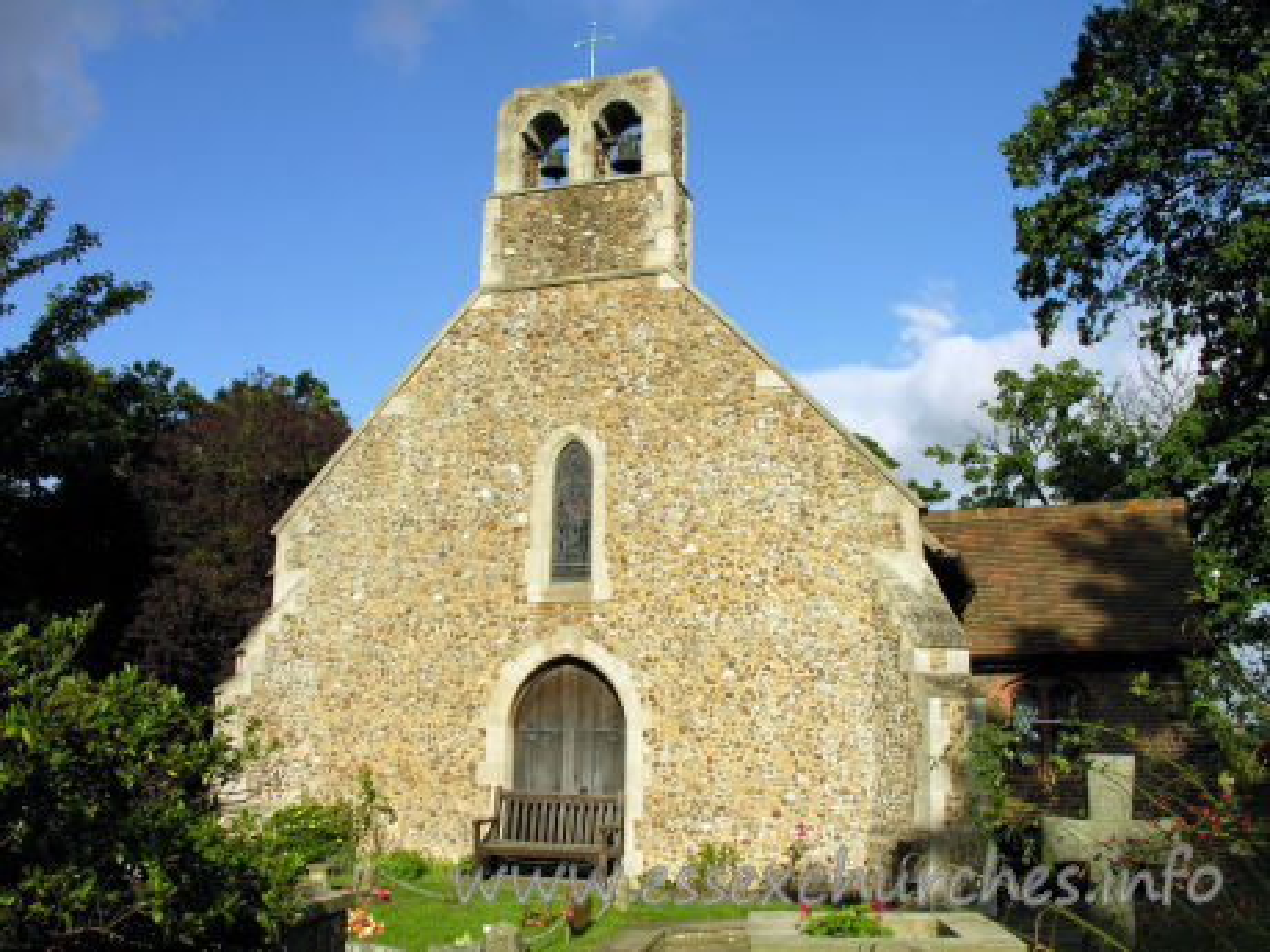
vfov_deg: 40.7
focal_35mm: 35
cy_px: 476
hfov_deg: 52.6
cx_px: 635
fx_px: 1284
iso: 50
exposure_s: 1/189
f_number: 6.3
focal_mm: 8.9
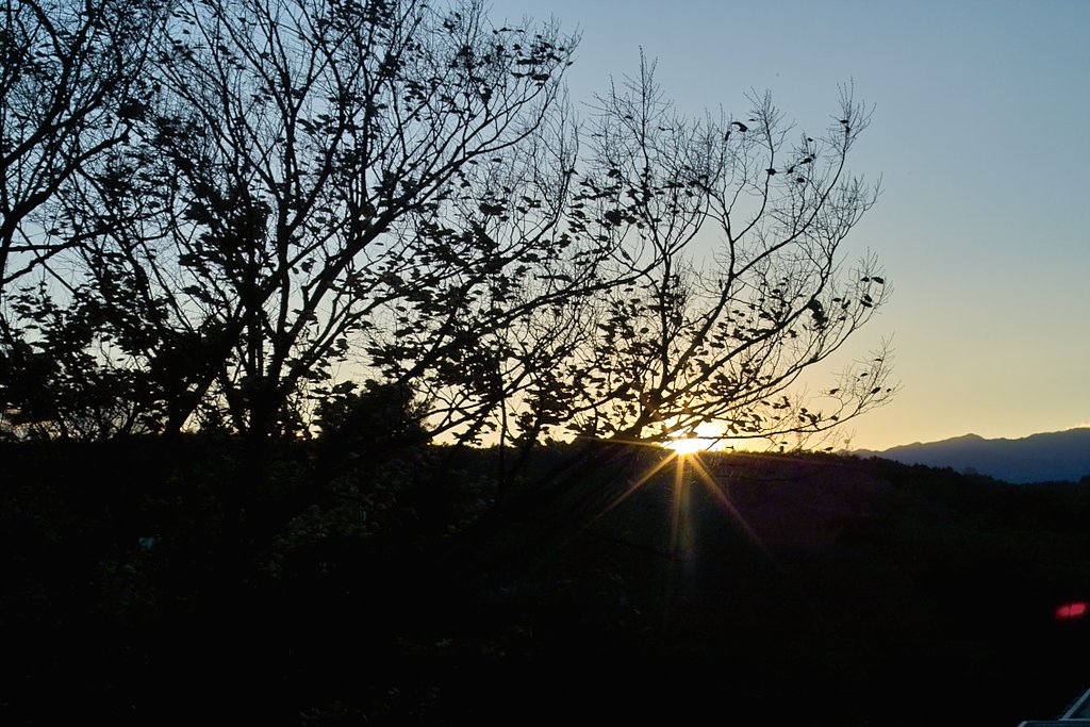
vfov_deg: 14.6
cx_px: 545
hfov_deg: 21.7
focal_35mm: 94
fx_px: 2846
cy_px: 364
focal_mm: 55
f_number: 10
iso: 200
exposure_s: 1/250
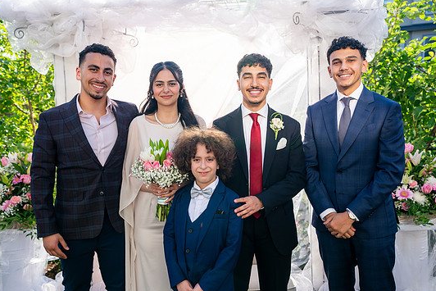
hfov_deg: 53.1
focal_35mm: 36
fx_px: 436
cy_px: 156
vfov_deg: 36.9
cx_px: 215
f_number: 3.5
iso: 200
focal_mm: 33
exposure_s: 1/640
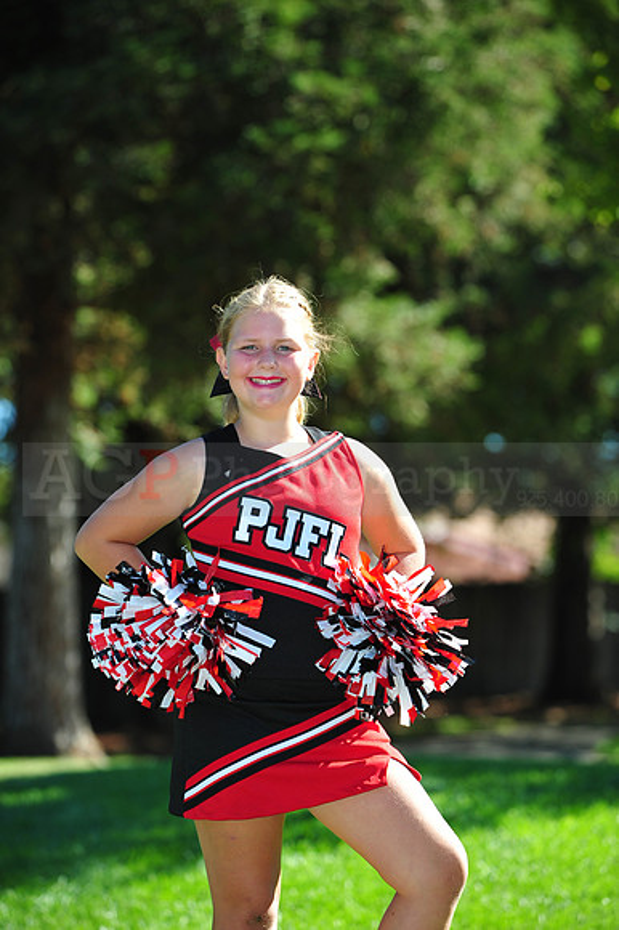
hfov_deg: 9.5
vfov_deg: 14.2
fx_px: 3744
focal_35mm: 145
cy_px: 465
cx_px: 310
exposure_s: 1/1000
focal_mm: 145
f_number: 4.5
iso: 400
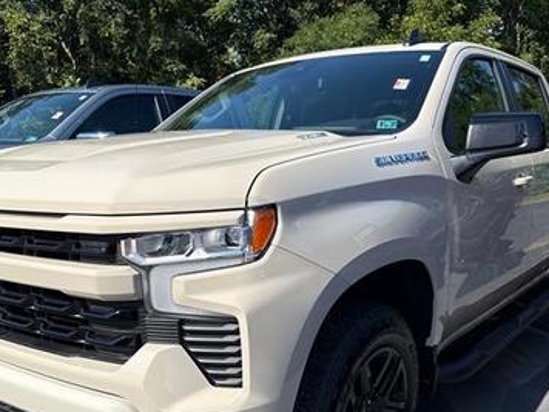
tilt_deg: -14.3
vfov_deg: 41.0
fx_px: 539
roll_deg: -0.4
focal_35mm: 34
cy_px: 289
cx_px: 262
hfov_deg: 53.9
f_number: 1.78
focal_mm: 6.76
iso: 80
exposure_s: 1/4167
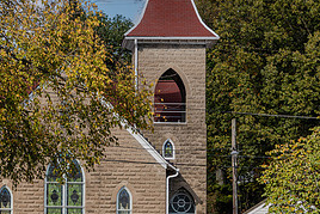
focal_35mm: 223
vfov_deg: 6.2
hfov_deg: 9.2
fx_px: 1983
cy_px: 135
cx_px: 91
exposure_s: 1/125
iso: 64
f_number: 8
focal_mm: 100
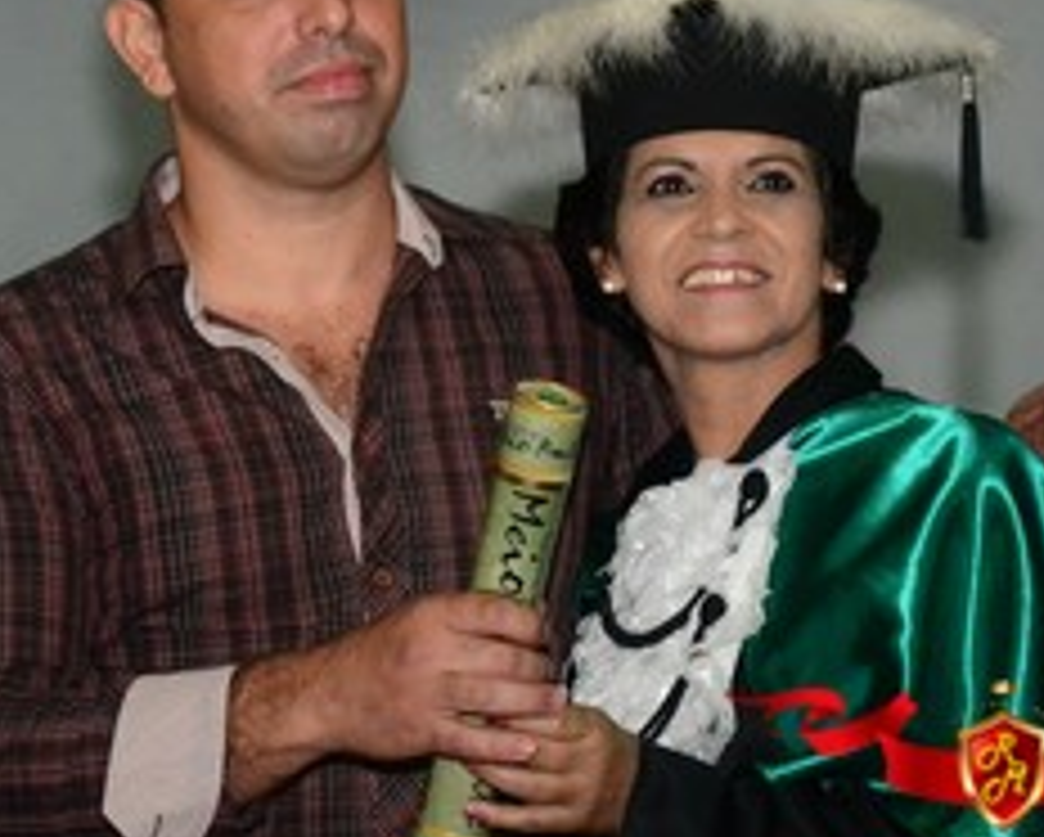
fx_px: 8007
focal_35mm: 259
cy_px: 297
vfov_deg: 6.0
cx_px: 328
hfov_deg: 7.5
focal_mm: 95
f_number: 5.6
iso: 3200
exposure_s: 1/80
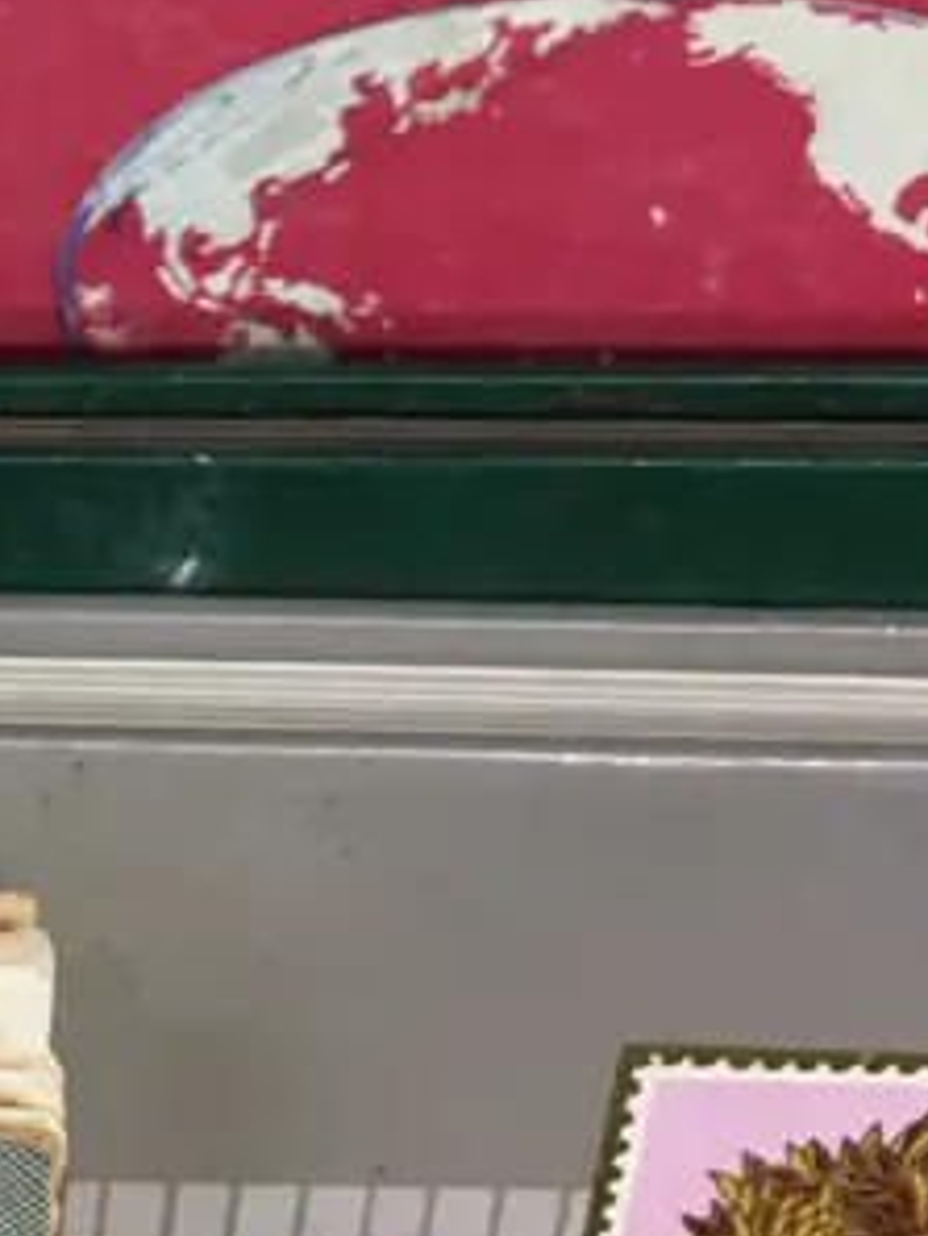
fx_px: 3572
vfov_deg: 19.5
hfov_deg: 14.0
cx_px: -416
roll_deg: -1.2
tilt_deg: -39.8
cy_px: 266
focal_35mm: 100
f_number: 2.2
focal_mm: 4.15
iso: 64
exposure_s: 1/17
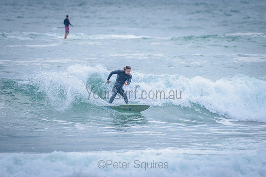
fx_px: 4530
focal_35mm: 613
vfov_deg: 2.2
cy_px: 85
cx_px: 103
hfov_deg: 3.4
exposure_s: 1/2000
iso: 800
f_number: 6.3
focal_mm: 500
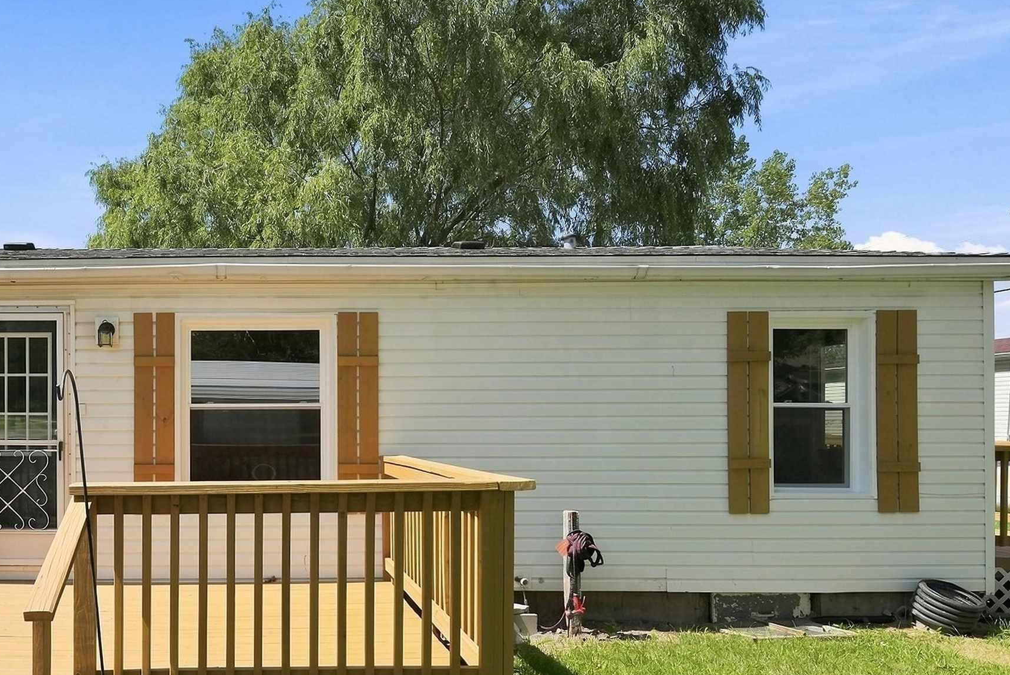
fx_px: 702
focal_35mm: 25
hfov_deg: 66.0
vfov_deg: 51.0
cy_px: 410
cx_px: 226
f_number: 7.1
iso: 640
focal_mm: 14
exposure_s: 1/2000
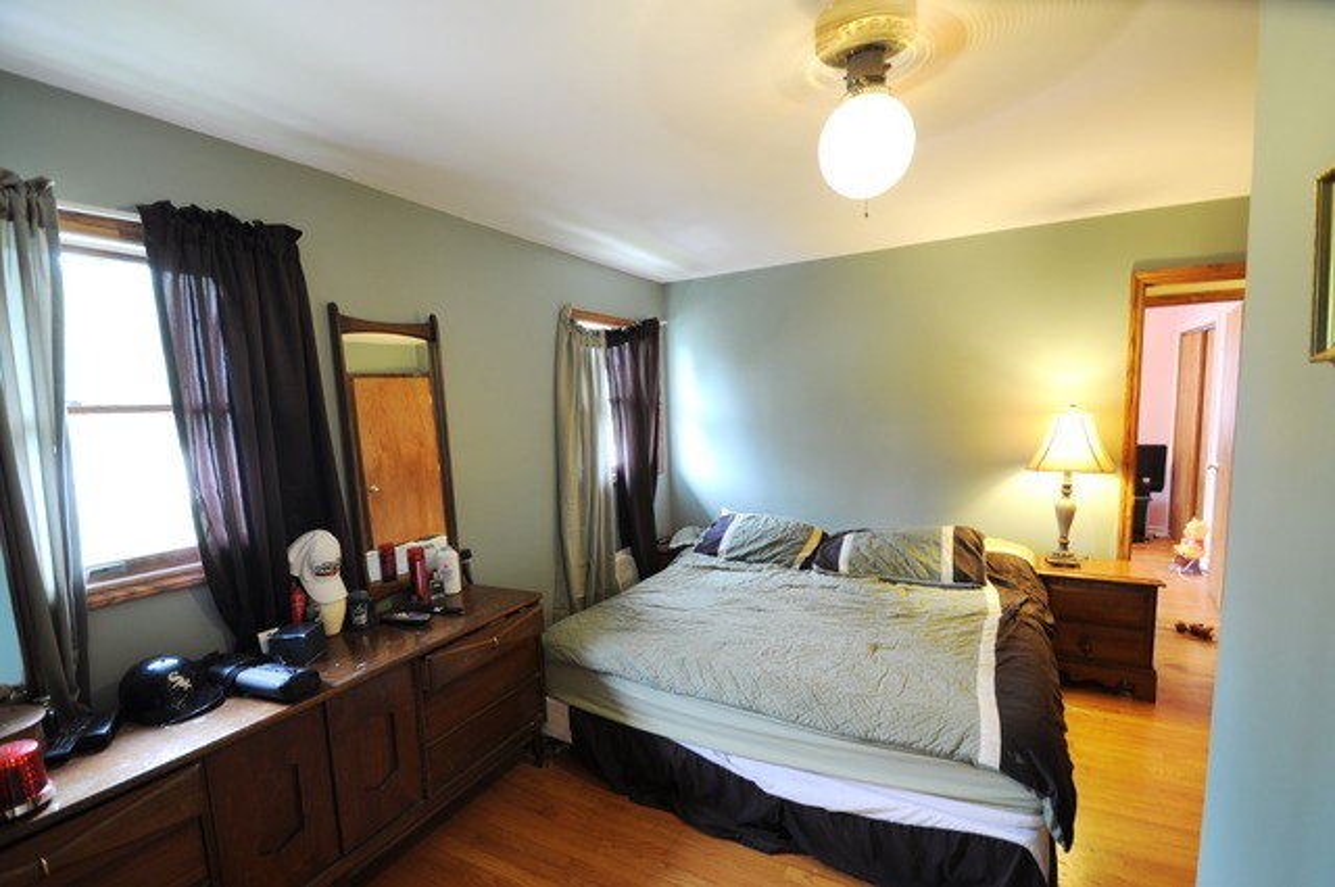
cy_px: 444
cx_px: 668
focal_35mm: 15
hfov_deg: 100.5
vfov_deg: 77.2
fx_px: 556
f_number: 5.6
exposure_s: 1/5
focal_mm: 10
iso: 200
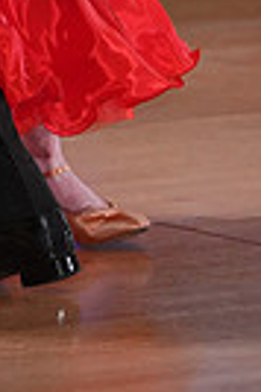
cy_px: -295
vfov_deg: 2.5
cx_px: -128
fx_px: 9005
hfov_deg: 1.7
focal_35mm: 826
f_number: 4
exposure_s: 1/500
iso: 1600
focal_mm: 191
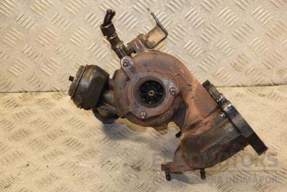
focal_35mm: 75
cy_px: 96
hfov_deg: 27.0
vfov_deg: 18.2
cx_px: 144
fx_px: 598
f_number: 5
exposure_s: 1/160
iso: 800
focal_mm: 50
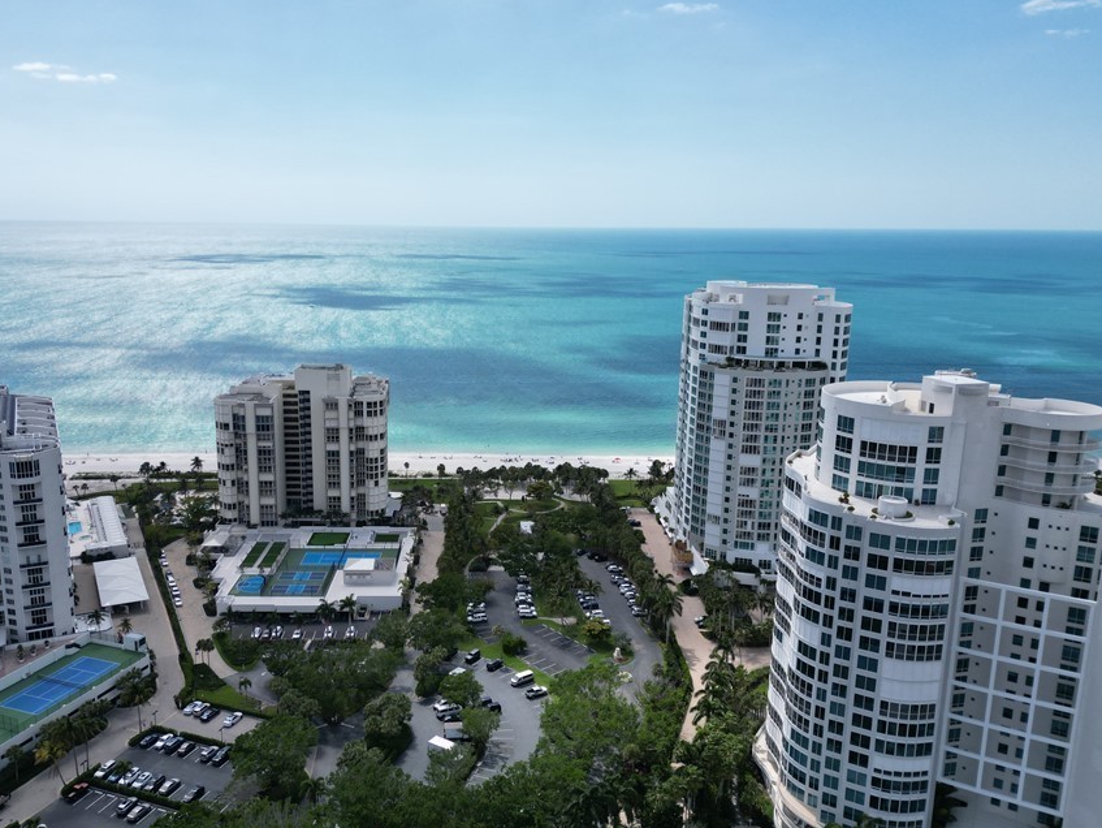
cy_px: 426
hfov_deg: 61.5
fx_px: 924
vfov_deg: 48.3
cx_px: 489
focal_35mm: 29
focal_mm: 6.72
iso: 130
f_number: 1.7
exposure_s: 1/4000
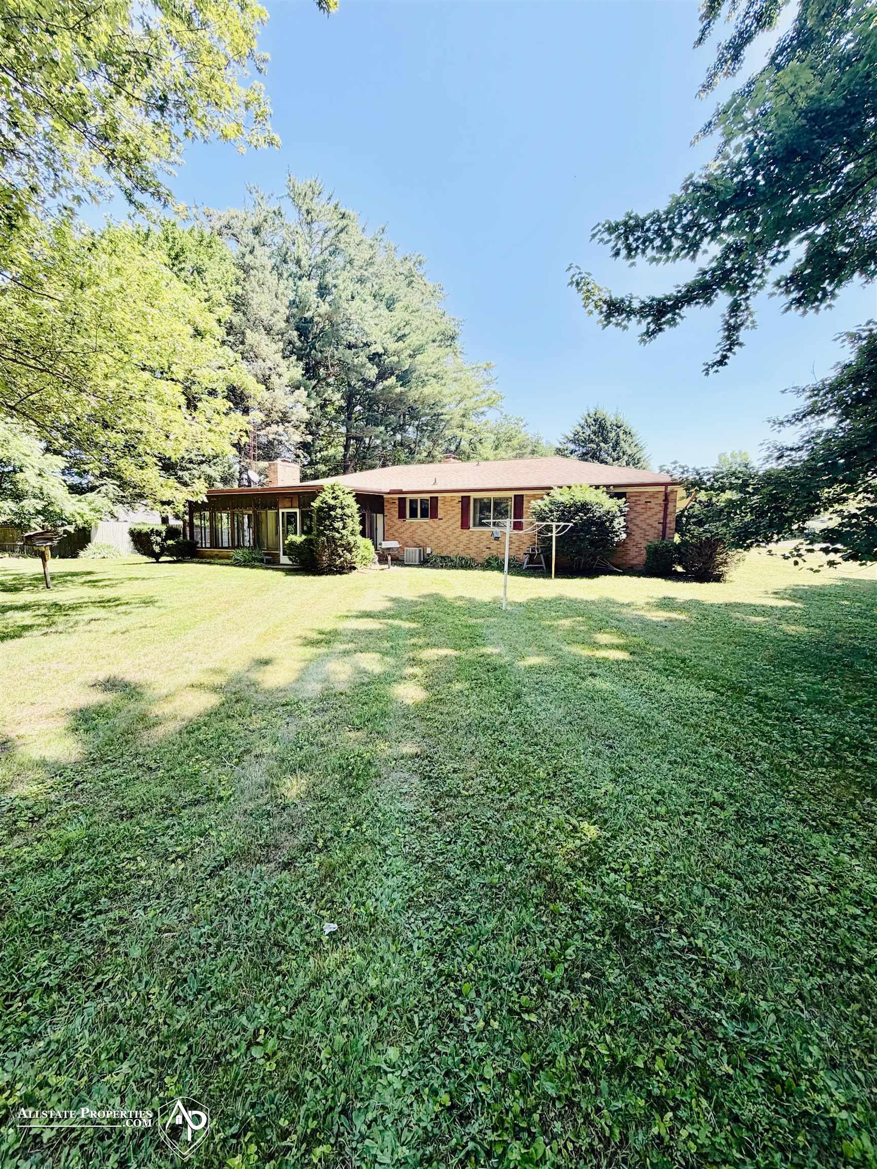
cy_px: 584
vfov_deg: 102.1
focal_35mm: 14
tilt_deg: -4.9
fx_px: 473
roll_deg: -1.3
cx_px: 438
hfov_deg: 85.7
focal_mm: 2.22
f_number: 2.2
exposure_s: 1/607
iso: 40
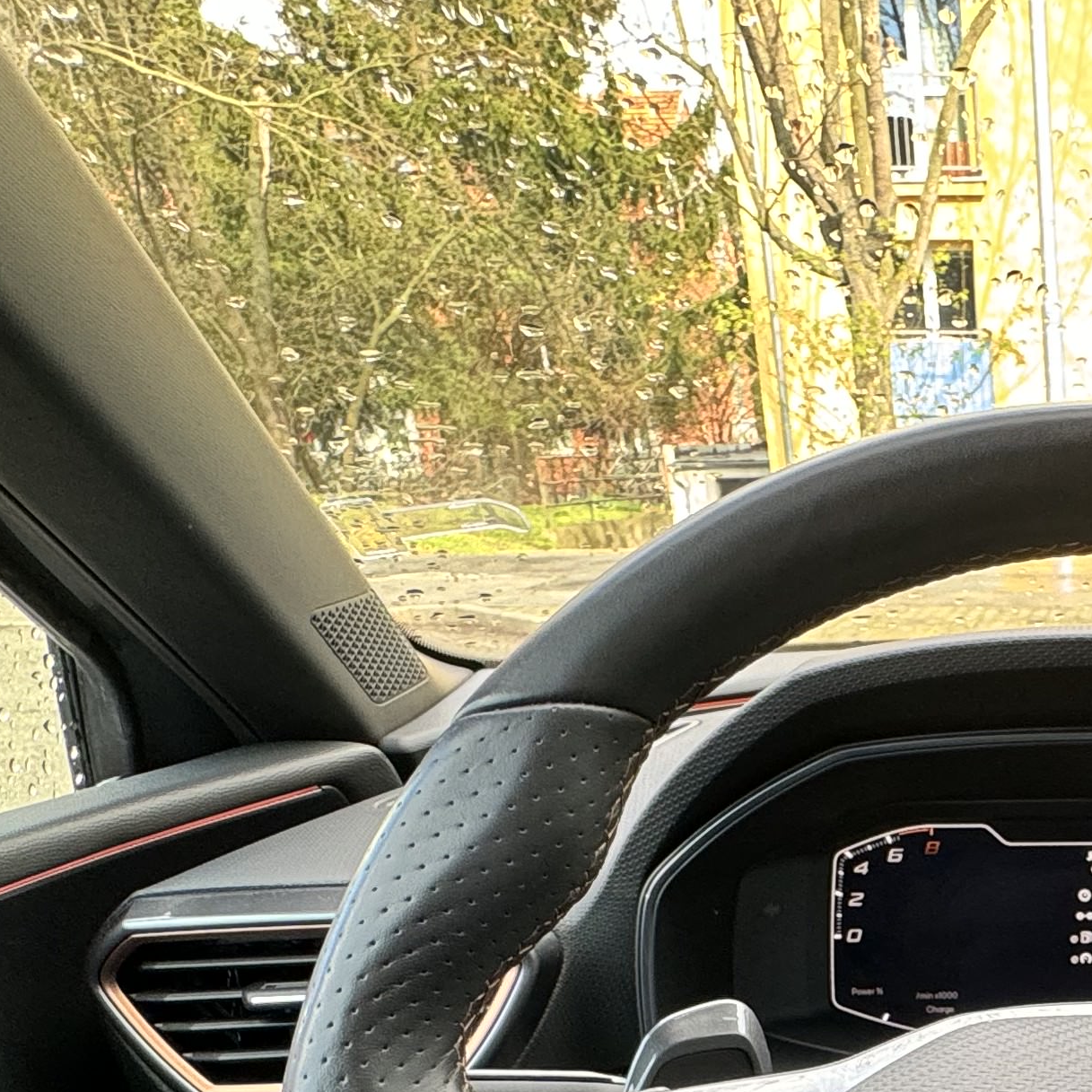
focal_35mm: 41
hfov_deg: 35.2
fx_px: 1463
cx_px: 1196
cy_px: 1168
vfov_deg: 35.6
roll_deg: +0.1
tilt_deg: -26.9
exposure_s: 1/98
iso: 160
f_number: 2.2
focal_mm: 2.22
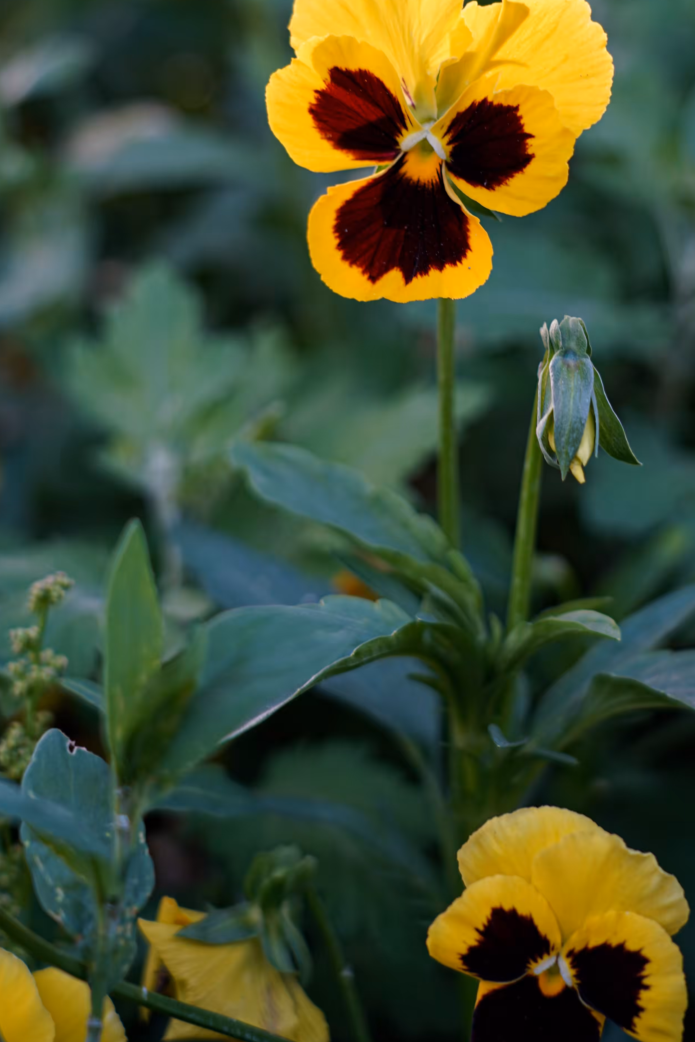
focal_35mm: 77
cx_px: 422
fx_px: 2229
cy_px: 249
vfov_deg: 26.0
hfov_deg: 17.7
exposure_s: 1/100
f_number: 4
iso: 200
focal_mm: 48
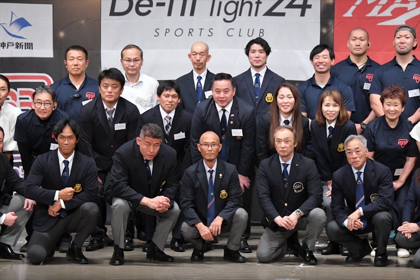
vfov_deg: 7.3
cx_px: 210
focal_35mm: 187
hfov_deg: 11.0
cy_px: 140
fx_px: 2181
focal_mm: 125
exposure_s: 1/400
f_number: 5.6
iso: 6400
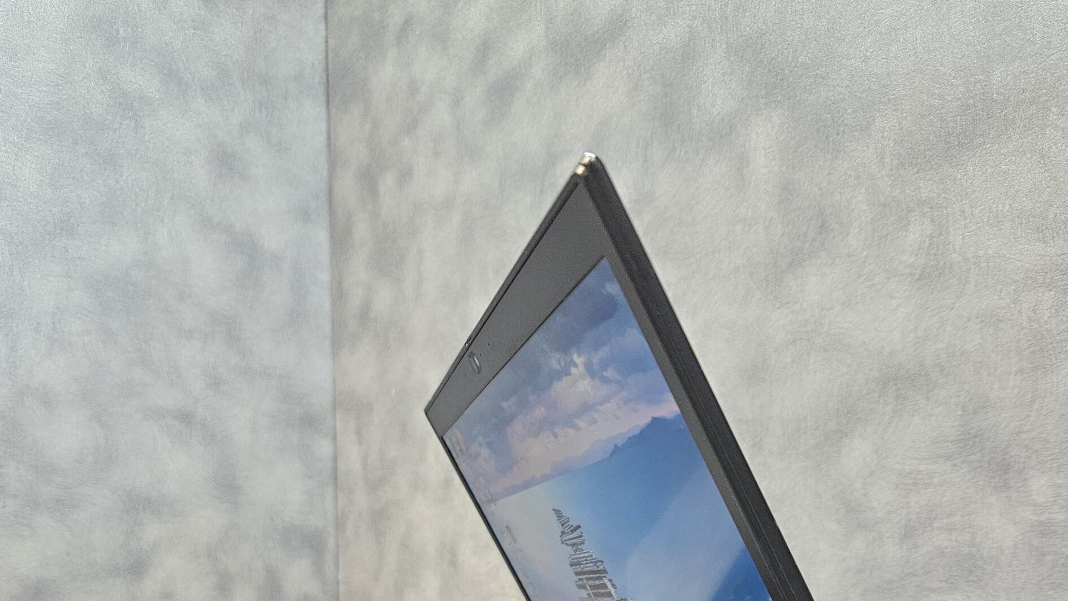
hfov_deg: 58.0
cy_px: 672
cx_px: 538
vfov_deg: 30.7
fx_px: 963
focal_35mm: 34
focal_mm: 5.4
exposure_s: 1/100
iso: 500
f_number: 1.8
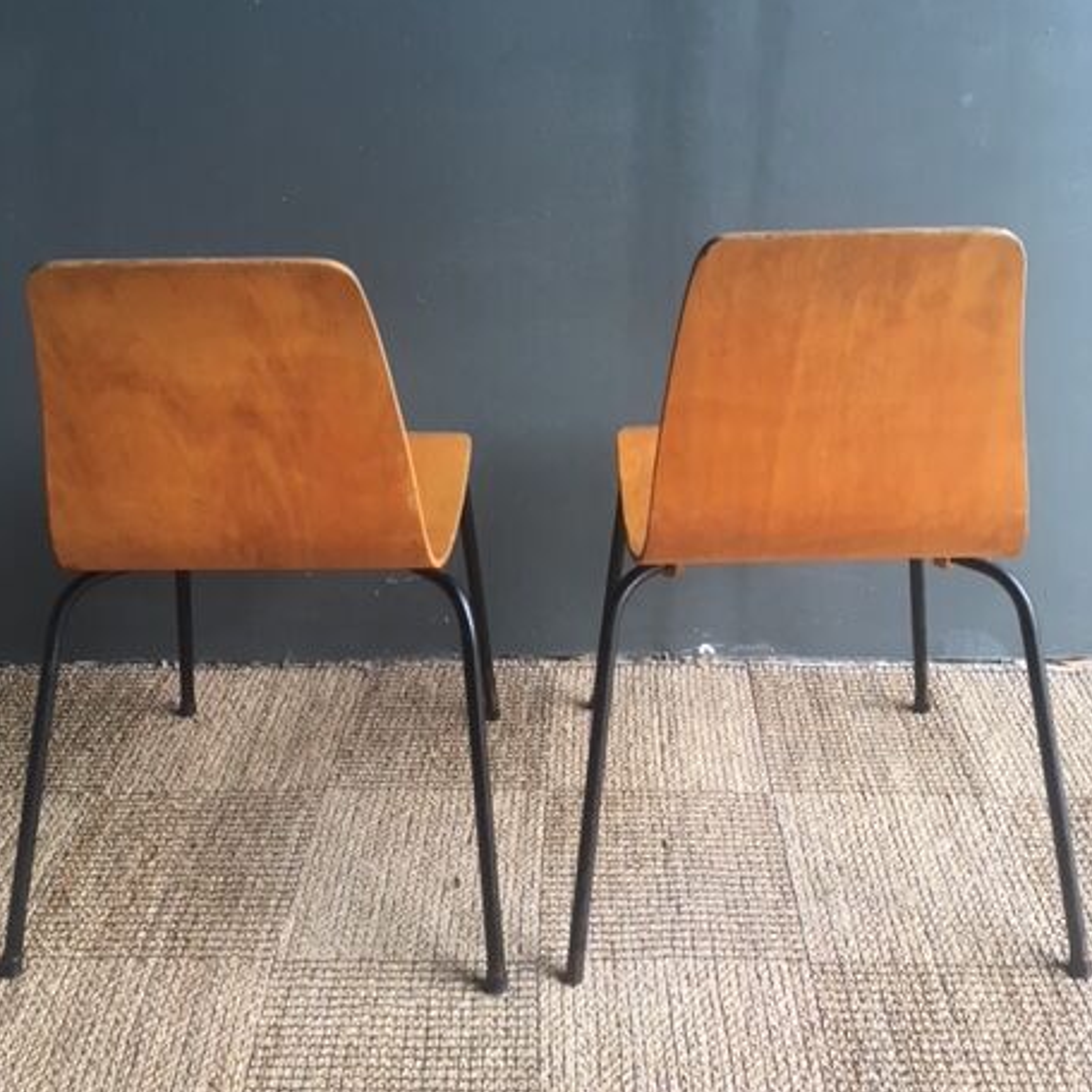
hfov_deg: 46.0
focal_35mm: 36
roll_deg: +0.6
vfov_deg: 45.4
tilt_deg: -20.4
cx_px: 532
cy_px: 376
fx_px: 1285
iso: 40
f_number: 2.2
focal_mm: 4.15
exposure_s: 1/33
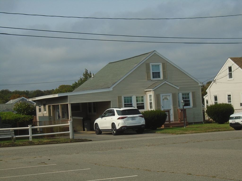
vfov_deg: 18.7
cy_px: 90
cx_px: 121
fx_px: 552
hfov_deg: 24.7
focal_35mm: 79
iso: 100
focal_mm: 14
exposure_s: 1/800
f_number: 6.1
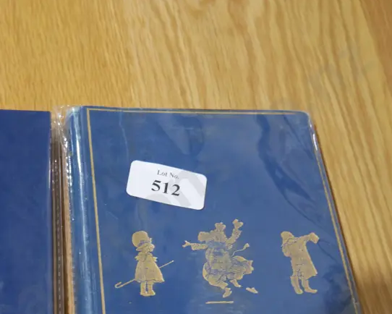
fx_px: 685
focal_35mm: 59
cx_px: 69
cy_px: 275
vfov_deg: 25.1
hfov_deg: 31.0
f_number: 3.6
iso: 500
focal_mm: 16
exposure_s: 1/60
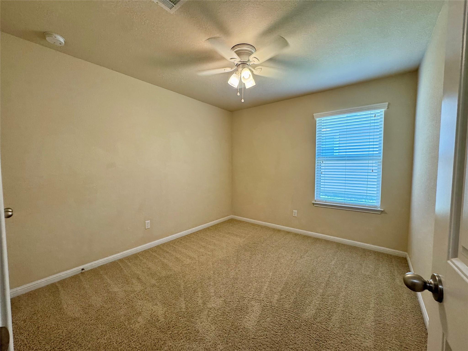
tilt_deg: -4.1
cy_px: 176
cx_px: 234
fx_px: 189
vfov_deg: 85.7
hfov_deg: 102.1
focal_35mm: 14
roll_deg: +0.0
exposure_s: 1/120
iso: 250
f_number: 2.2
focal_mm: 2.22
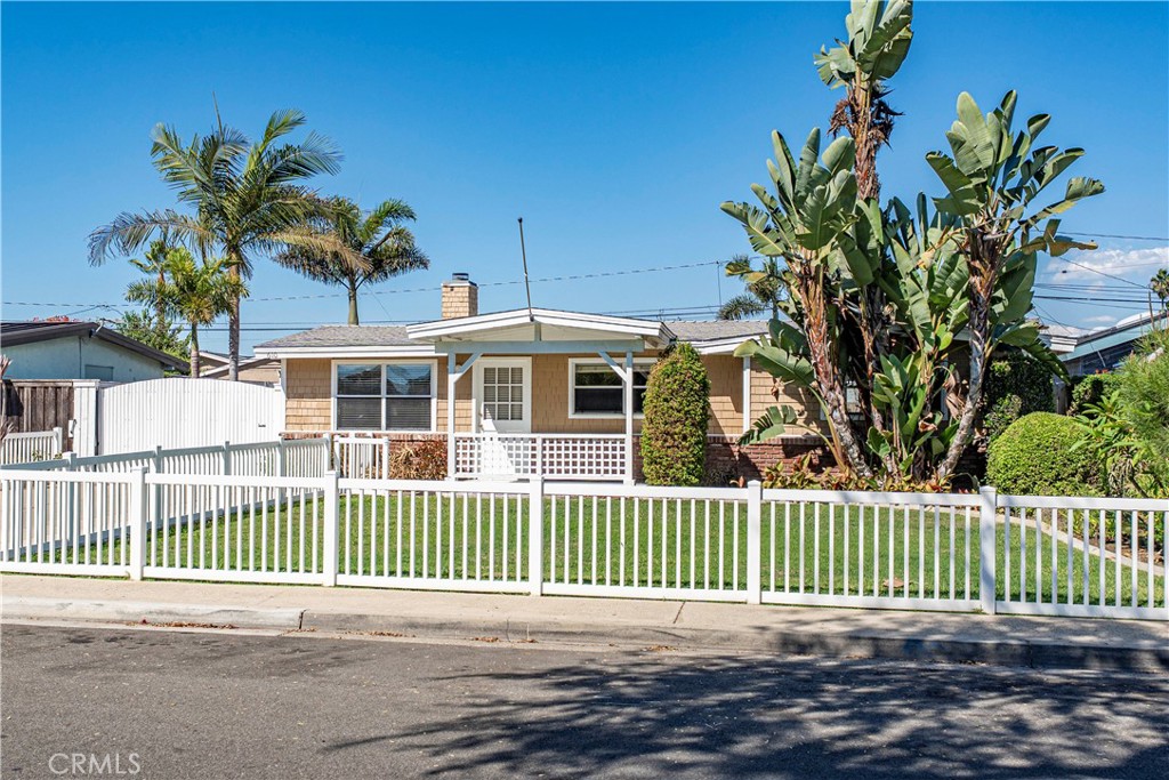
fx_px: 1169
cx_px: 584
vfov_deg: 36.9
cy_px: 390
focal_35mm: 36
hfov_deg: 53.1
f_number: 5.6
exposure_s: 1/1250
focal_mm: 24
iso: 125
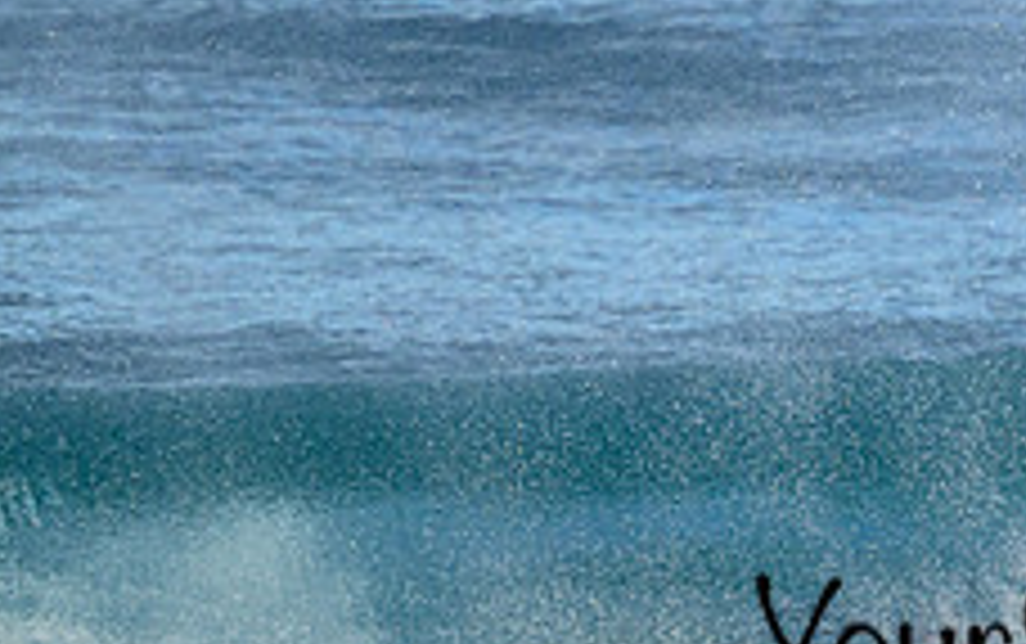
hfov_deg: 1.2
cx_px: 1220
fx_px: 47890
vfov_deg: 0.8
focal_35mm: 1711
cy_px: 606
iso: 2500
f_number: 11
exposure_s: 1/1600
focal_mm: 660
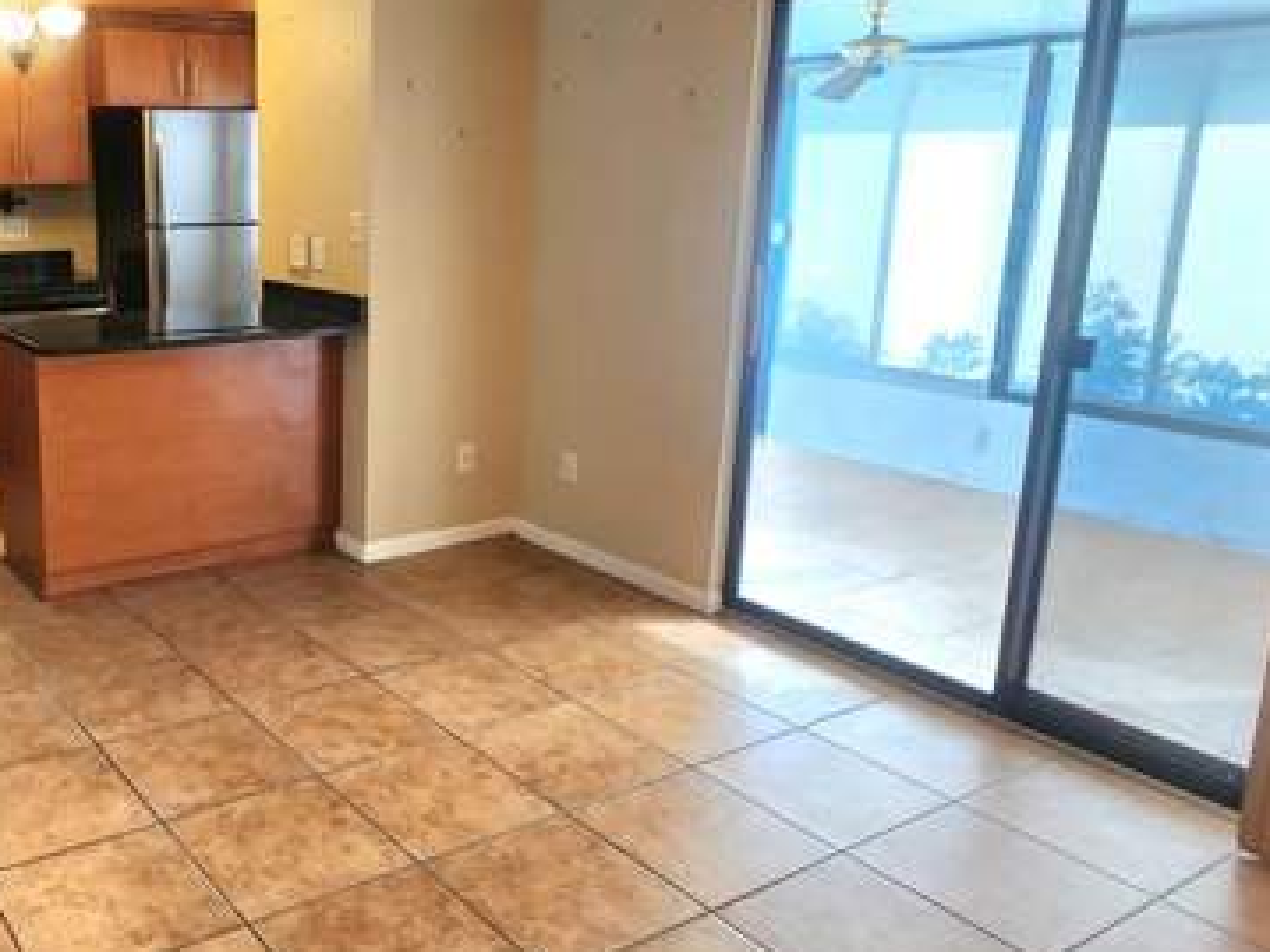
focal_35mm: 29
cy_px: 421
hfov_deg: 57.4
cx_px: 265
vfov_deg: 48.1
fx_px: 1064
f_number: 2.2
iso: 200
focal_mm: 2.2
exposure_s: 1/60.2
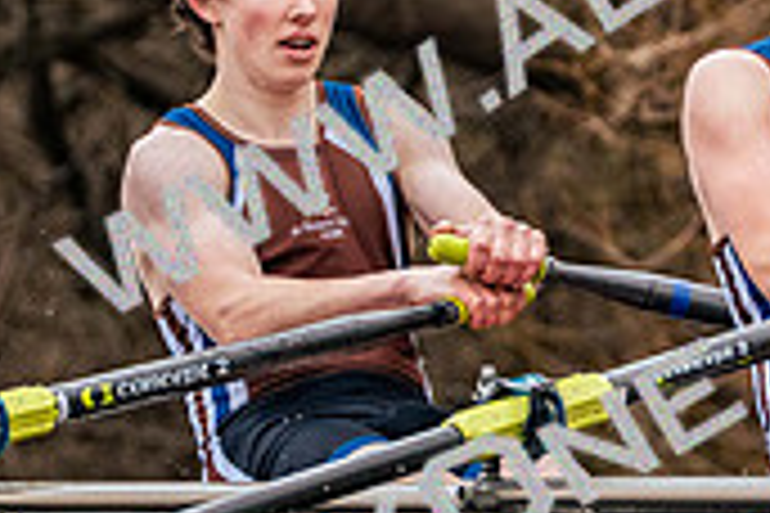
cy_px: 326
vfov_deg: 0.8
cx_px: 612
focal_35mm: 1761
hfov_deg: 1.2
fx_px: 37663
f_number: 6.3
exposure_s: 1/2000
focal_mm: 518
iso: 2500
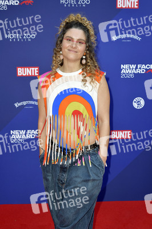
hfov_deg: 26.9
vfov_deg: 39.6
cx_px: 76
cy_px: 114
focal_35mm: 50
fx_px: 317
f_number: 6.3
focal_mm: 50
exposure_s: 1/200
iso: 640
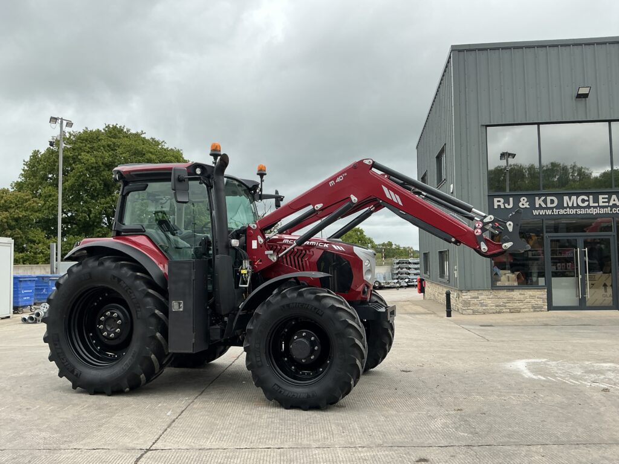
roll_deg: -0.1
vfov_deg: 49.7
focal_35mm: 28
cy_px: 232
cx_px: 310
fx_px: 501
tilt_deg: +4.2
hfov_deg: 63.4
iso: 25
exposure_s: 1/1015
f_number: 1.8
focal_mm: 3
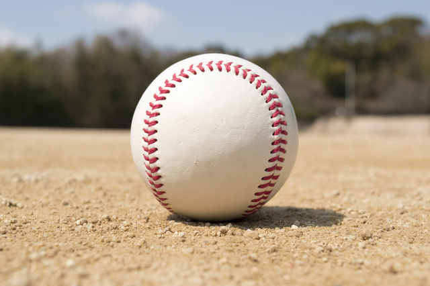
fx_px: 627
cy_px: 143
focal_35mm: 52
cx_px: 215
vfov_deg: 25.7
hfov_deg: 37.9
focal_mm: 35
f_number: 9
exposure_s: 1/800
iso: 200
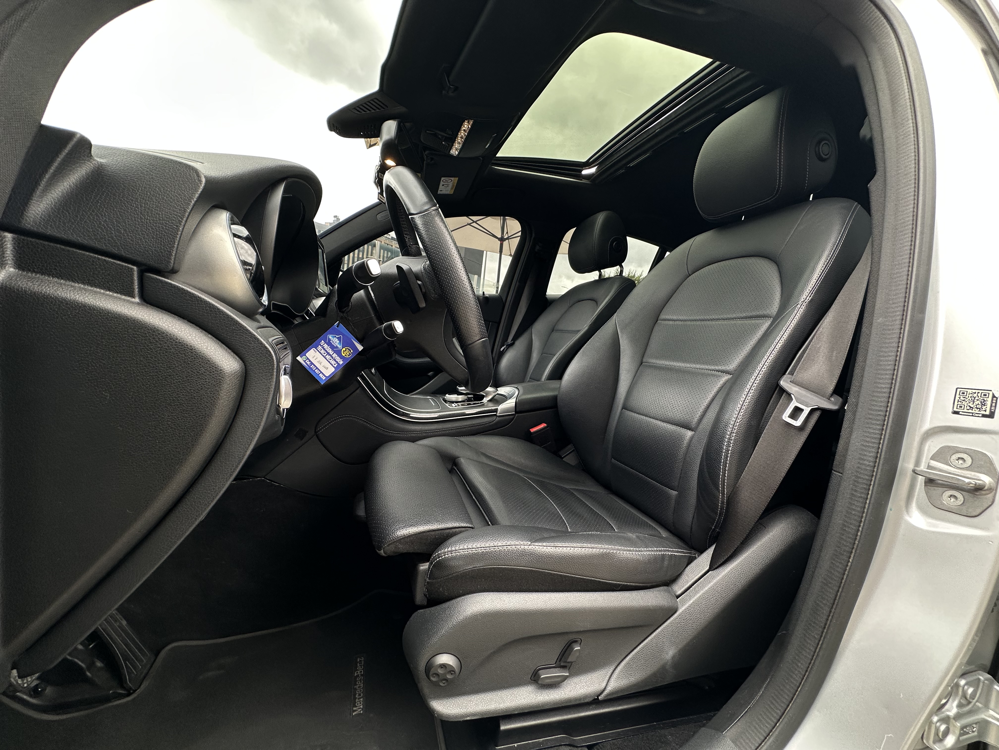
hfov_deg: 102.1
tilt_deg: -6.9
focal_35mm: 14
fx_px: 404
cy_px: 375
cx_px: 500
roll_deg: -7.2
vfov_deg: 85.7
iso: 100
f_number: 2.2
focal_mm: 2.22
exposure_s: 1/99
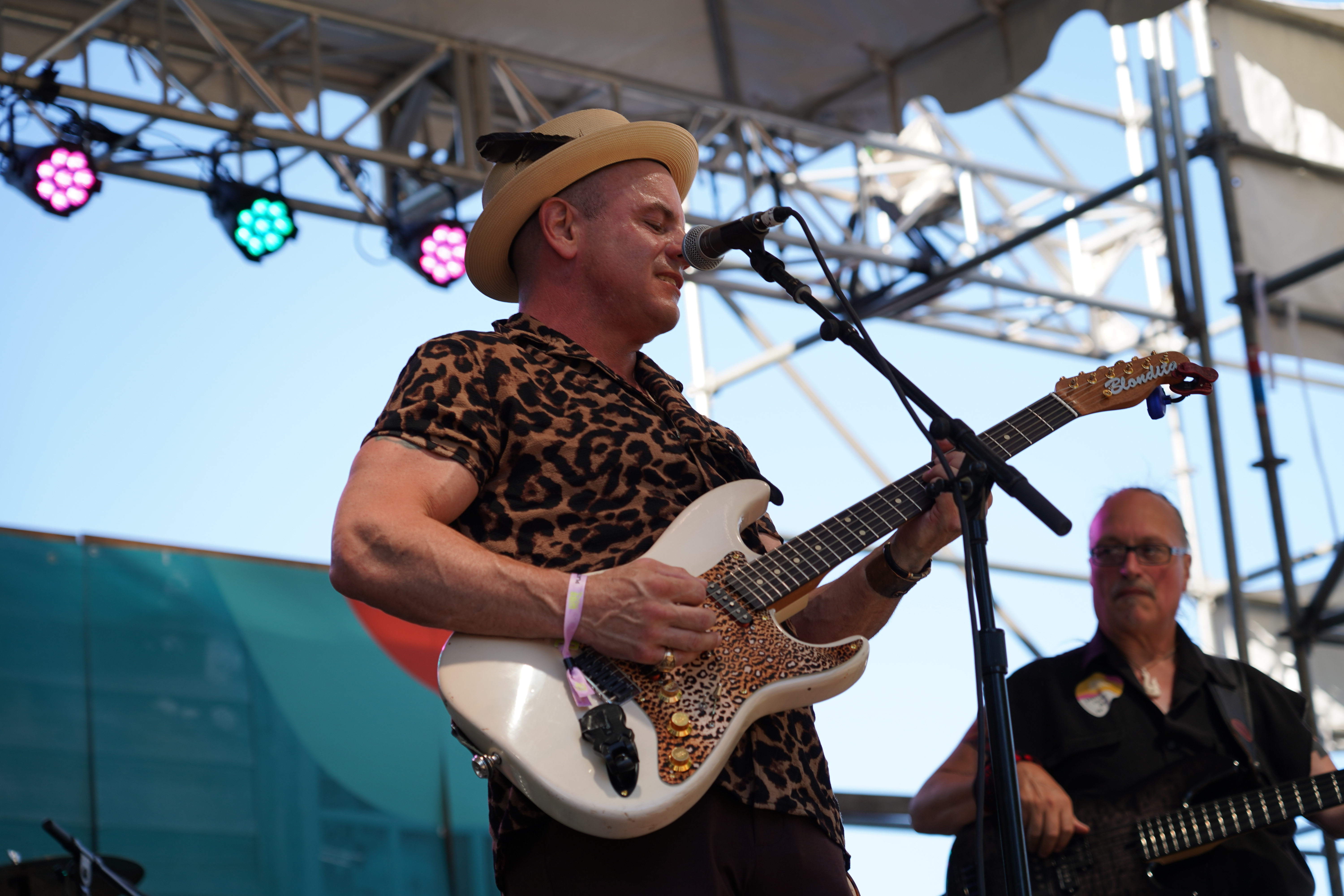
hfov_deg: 23.6
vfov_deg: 15.9
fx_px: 3210
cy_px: 448
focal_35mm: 86
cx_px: 672
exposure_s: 1/200
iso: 100
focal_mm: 86
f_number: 4.5
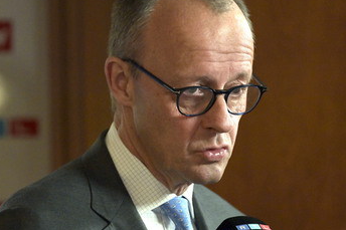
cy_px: 111
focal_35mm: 551
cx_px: 171
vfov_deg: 2.5
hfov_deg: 3.7
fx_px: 5293
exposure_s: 1/200
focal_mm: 420
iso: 6400
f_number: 5.6
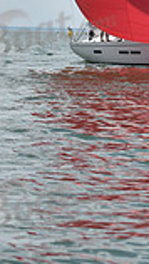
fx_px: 2294
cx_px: 203
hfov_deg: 3.7
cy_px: -65
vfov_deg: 6.6
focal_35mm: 327
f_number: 3.5
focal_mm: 85
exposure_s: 1/8000
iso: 320
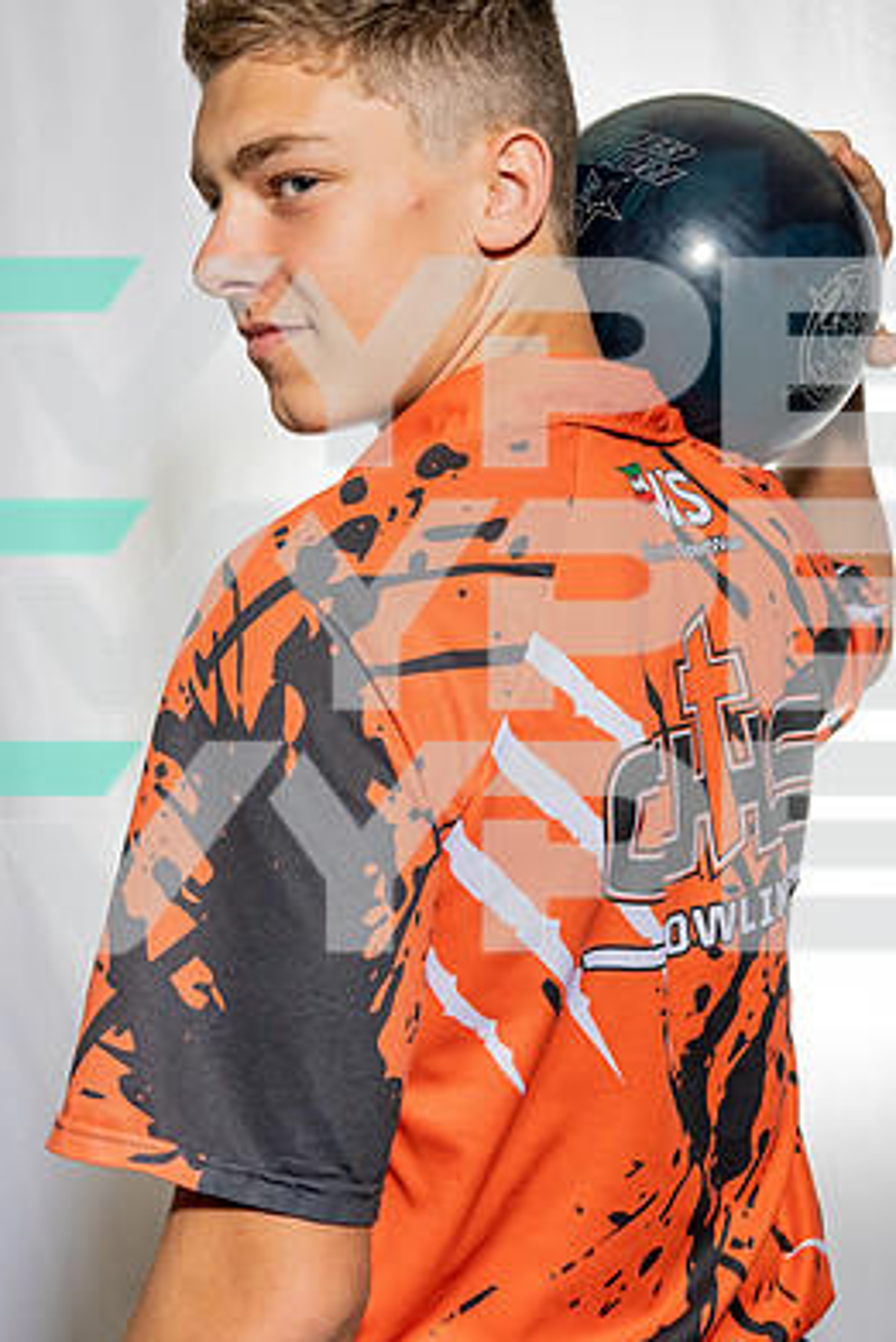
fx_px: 1977
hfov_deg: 25.4
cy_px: 602
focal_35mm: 53
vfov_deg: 37.5
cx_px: 614
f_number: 8
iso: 100
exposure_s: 1/250
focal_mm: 30
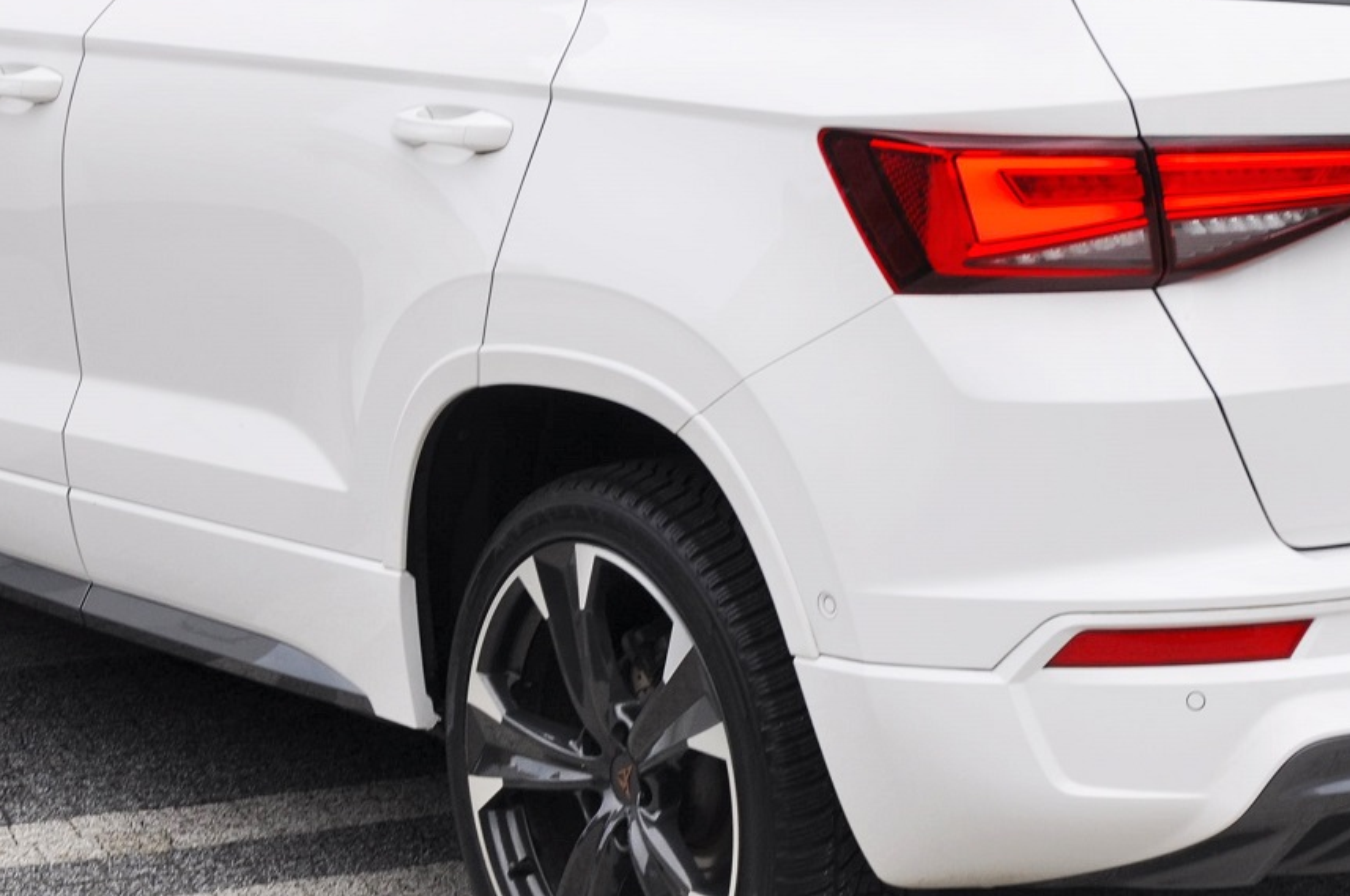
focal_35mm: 133
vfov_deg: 10.3
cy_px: 239
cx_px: 777
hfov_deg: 15.4
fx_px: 4981
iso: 250
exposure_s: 1/200
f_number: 7.1
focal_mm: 40
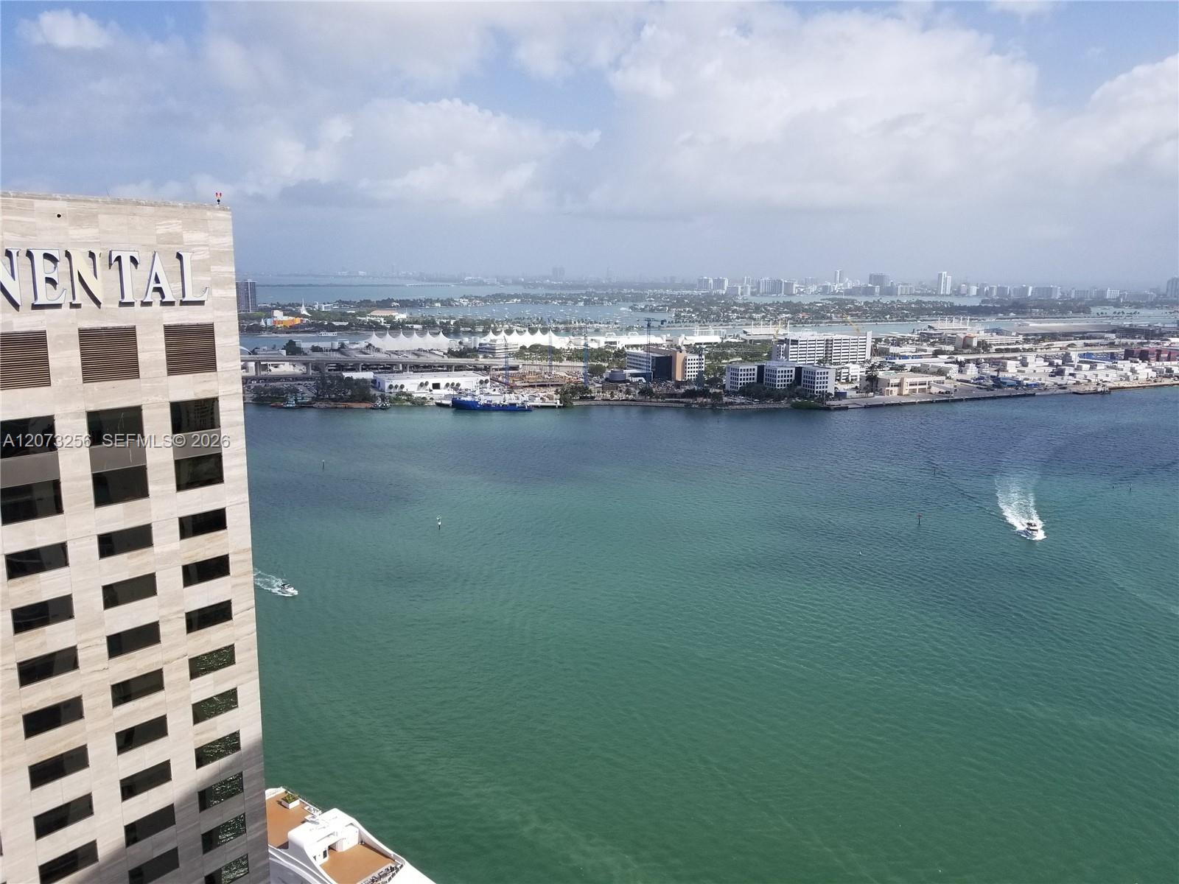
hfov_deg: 67.3
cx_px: 590
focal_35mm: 26
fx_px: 886
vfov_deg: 53.1
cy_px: 442
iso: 50
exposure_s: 1/3120
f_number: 1.7
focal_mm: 4.3
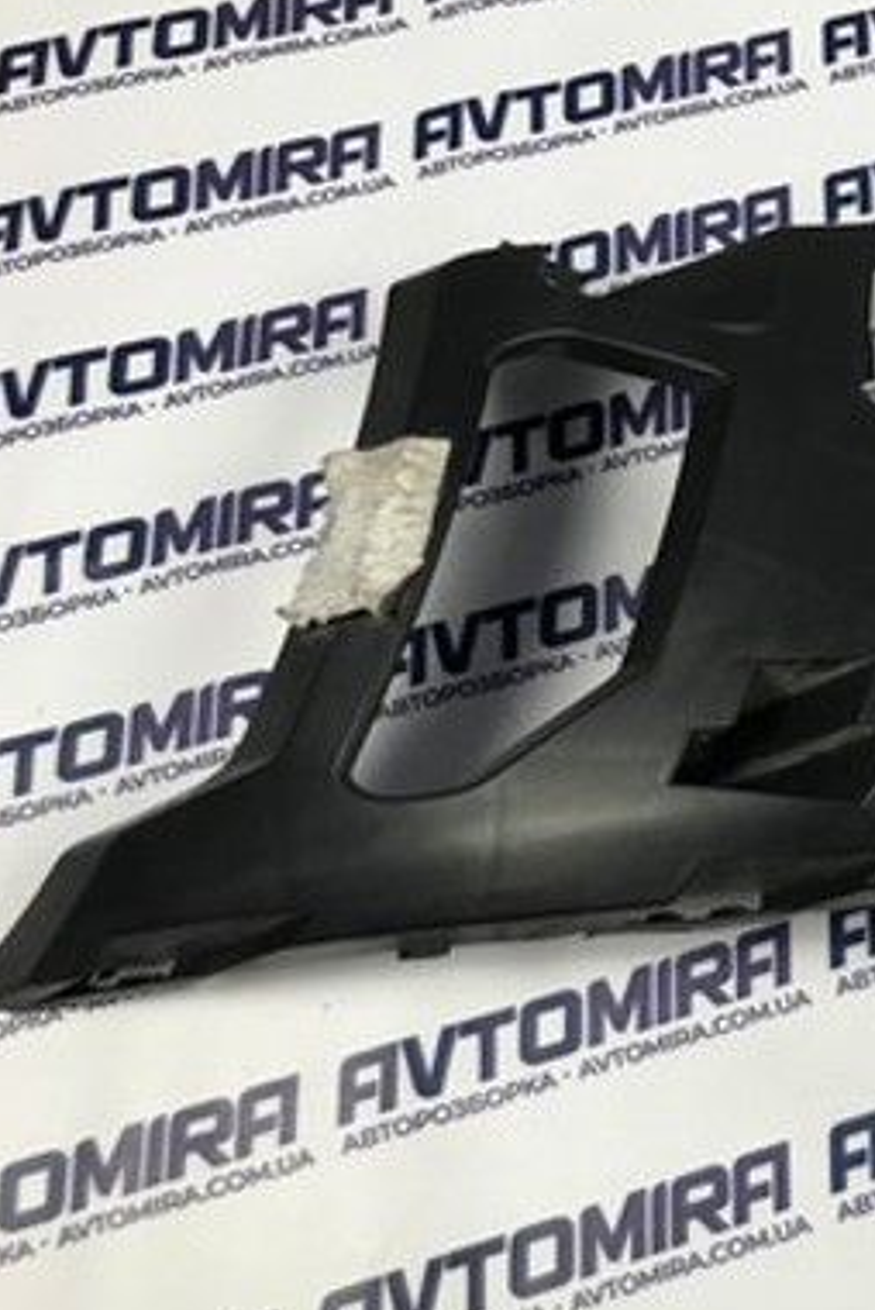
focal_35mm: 49
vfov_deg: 40.3
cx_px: 1068
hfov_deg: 24.7
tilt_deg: -70.5
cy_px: 617
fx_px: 1783
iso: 25
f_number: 1.8
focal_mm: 3.99
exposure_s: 1/33
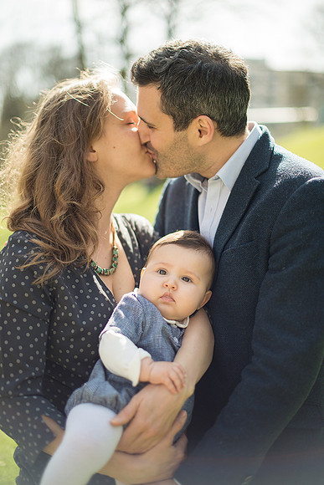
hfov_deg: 27.0
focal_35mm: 50
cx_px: 162
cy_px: 242
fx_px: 675
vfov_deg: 39.6
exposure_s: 1/1600
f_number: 1.4
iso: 100
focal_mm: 50
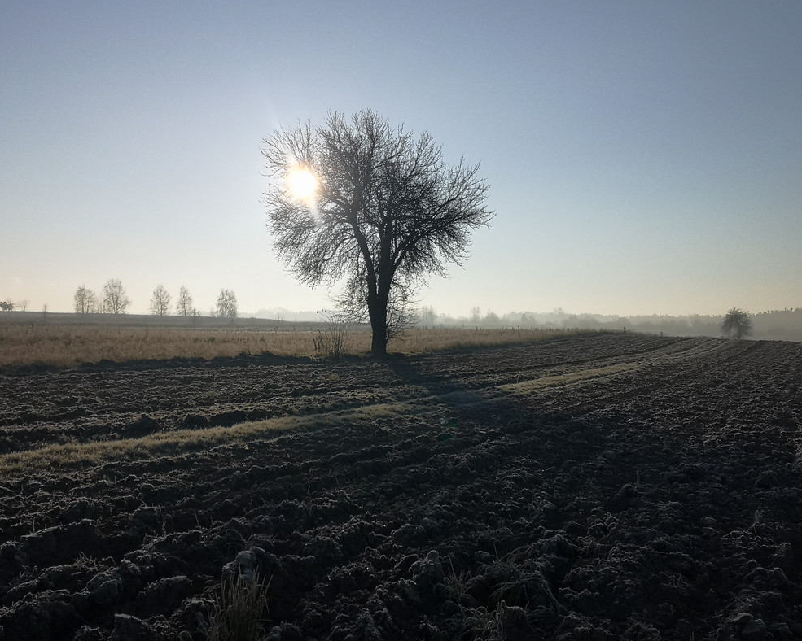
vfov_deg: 40.1
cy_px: 320
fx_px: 878
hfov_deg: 49.1
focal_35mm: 37
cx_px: 375
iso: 50
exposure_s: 1/5376
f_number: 1.8
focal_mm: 3.95
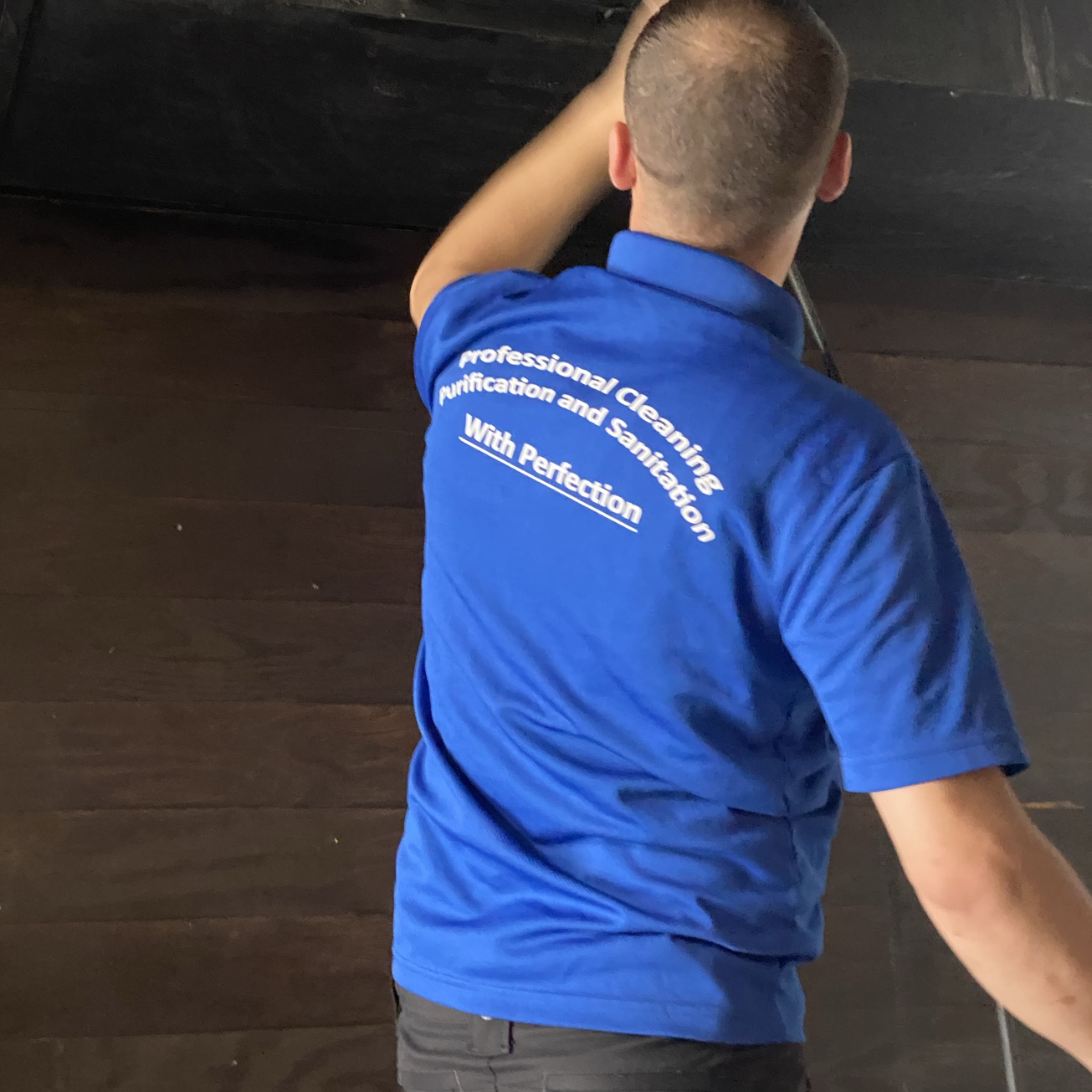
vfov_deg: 27.6
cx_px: 541
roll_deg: +1.6
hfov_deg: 27.7
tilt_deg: +15.9
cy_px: 419
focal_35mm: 62
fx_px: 2213
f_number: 2
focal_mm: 6
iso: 1000
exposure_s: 1/30
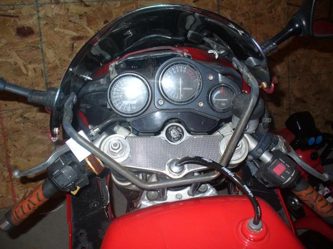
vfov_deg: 38.7
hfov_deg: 50.1
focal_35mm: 37
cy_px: 124
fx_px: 356
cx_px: 166
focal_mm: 6.1
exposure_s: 1/60
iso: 100
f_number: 2.8
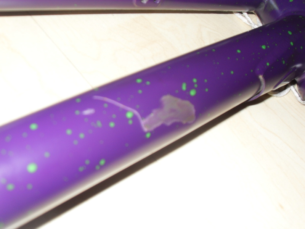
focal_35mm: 40
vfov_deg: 36.0
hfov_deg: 46.8
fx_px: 352
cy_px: 114
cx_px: 152
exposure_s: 1/45
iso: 100
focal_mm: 7.1
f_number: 3.1
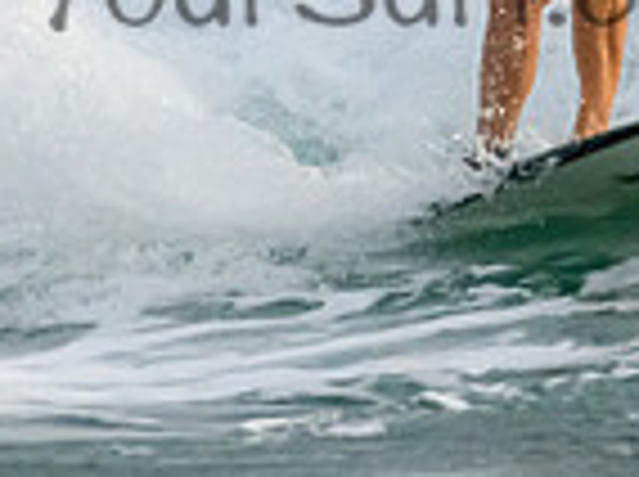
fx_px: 72443
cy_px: -79
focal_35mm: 3931
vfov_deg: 0.4
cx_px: 495
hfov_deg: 0.5
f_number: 11
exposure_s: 1/4000
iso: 7200
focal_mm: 1000
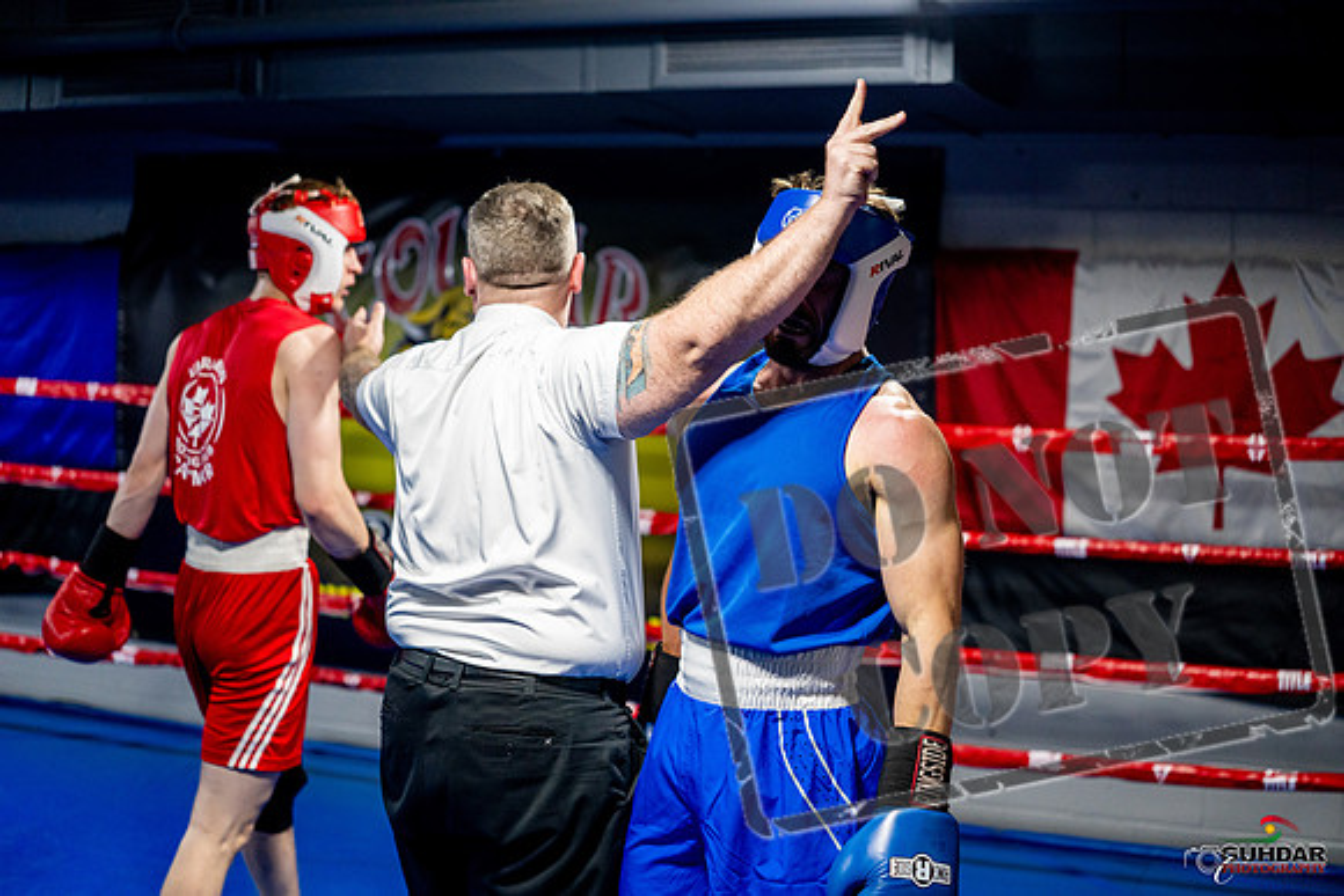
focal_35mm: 50
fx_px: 1867
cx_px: 672
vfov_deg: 27.0
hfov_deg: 39.6
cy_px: 448
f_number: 2
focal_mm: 50
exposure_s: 1/1000
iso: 2500
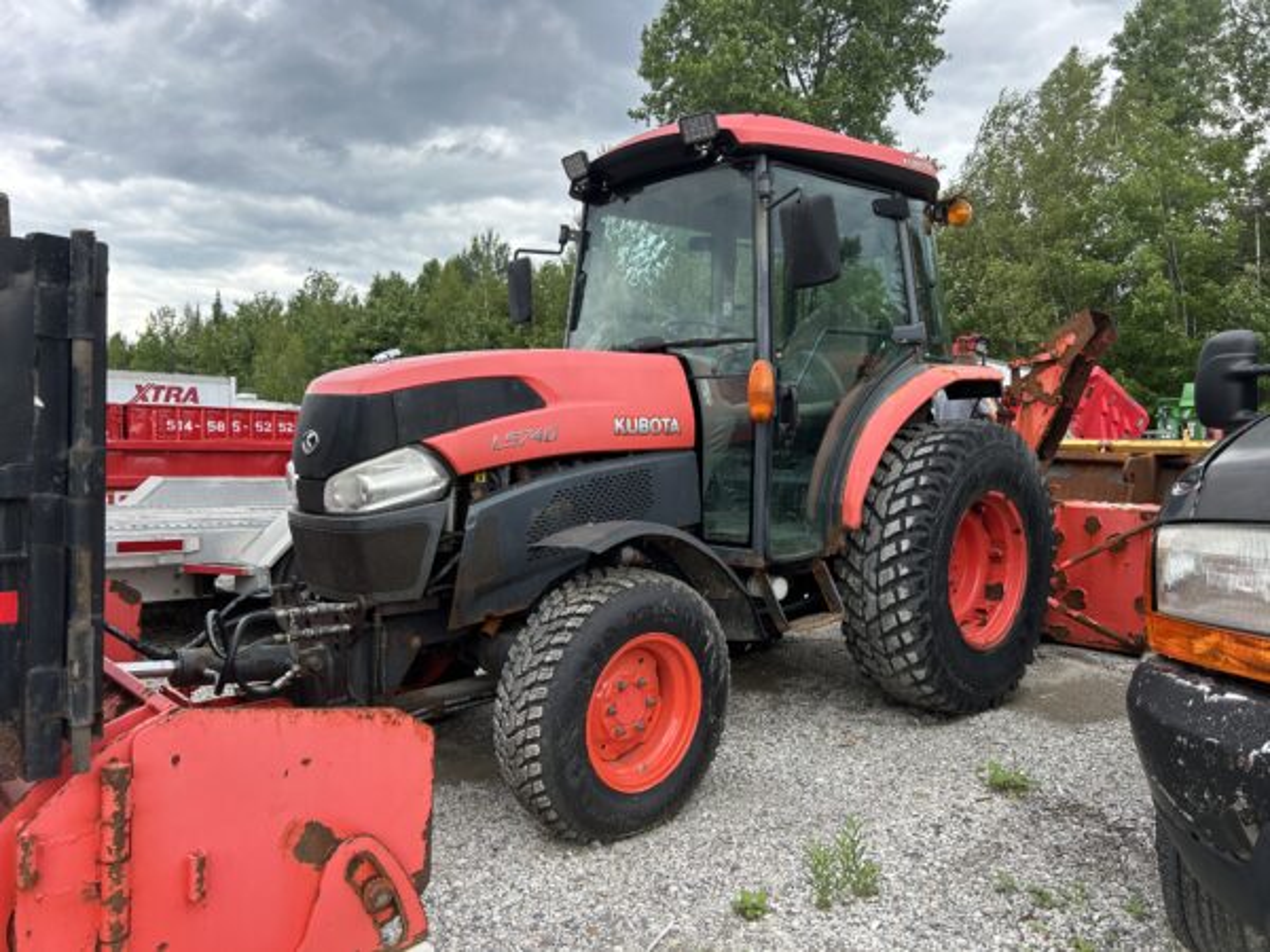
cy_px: 476
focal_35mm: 26
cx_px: 635
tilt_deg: -3.4
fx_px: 954
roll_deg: +0.4
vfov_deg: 53.1
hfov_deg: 67.3
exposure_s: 1/873
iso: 50
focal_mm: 5.7
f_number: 1.5
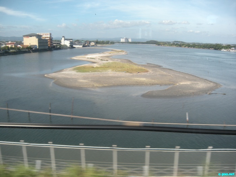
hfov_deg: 52.6
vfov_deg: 40.7
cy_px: 88
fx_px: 239
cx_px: 118
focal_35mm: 35
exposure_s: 1/370
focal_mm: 5.9
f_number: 3.8
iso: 64
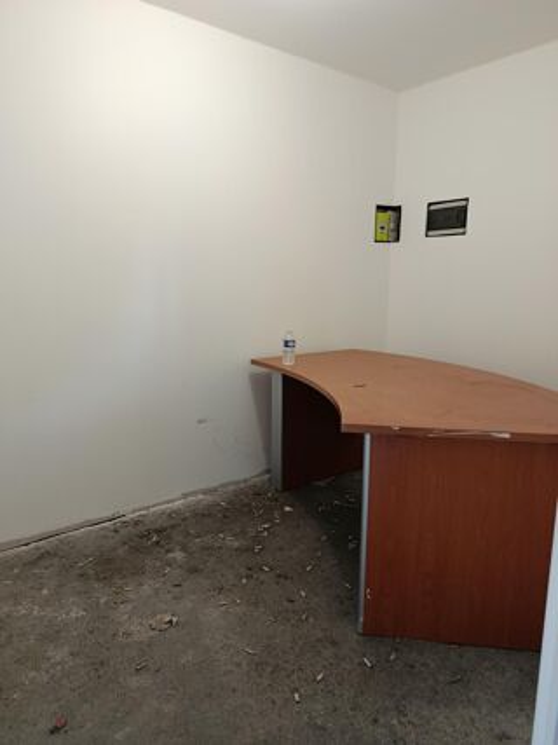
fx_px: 516
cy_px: 372
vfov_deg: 71.6
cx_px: 279
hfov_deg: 56.8
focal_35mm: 24
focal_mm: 5.24
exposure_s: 1/100
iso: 1072
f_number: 1.7
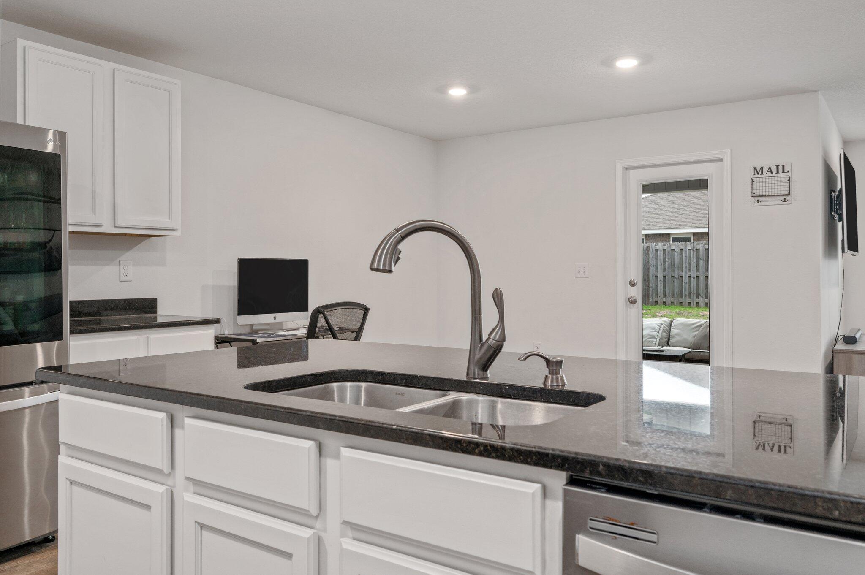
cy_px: 288
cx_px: 432
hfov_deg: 68.4
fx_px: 636
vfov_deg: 48.7
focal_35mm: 26
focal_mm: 26.5
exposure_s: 1/8
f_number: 9
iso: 400
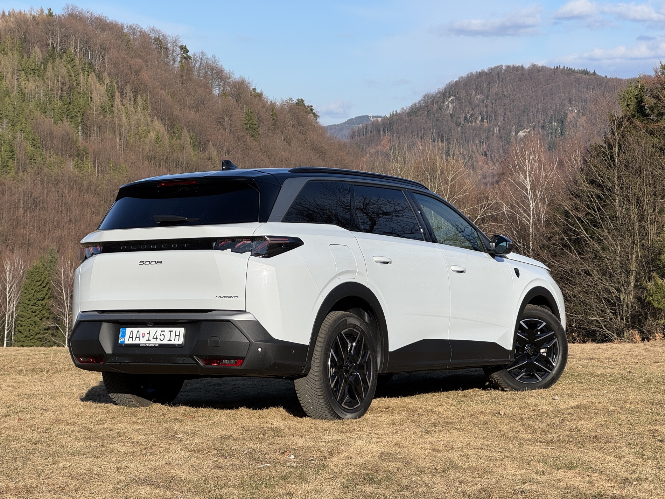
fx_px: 1479
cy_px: 250
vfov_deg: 19.1
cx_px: 332
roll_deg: +0.8
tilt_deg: -2.6
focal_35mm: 77
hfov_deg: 25.3
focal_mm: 9
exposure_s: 1/951
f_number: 2.8
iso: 25
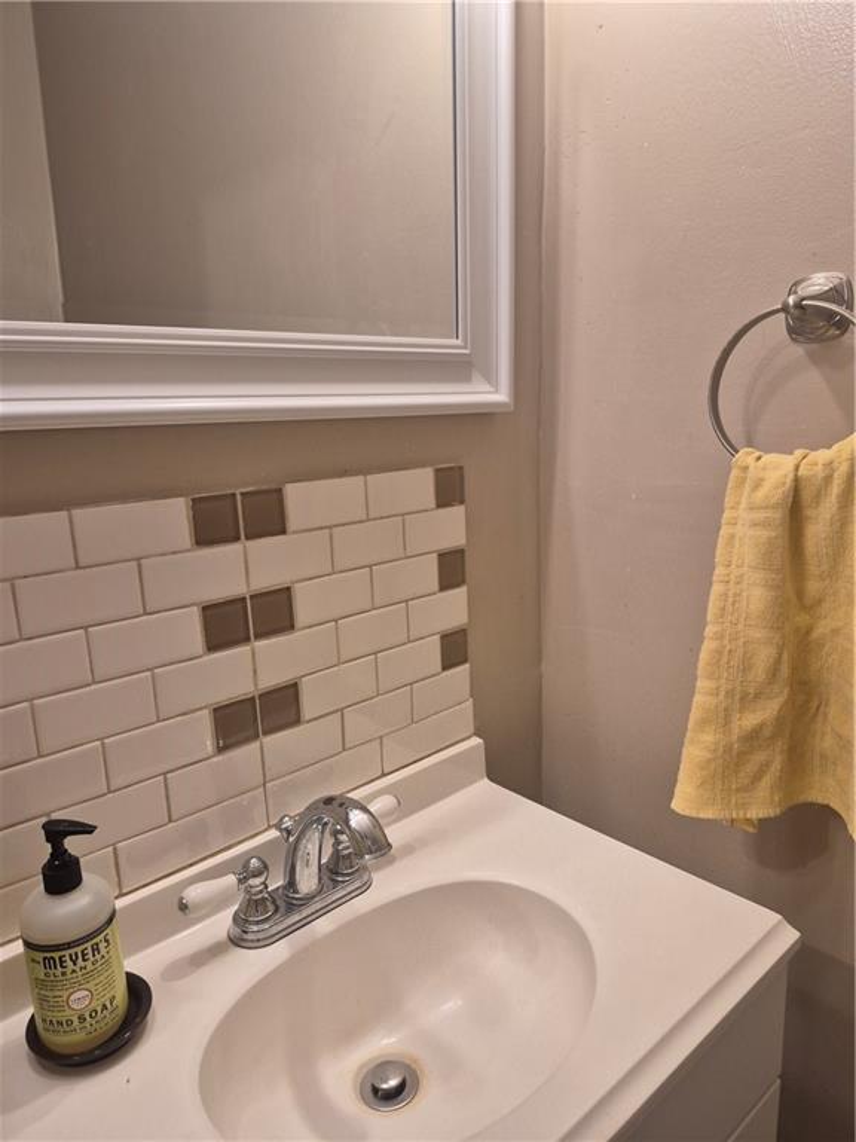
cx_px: 428
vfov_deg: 73.9
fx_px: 758
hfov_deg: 58.9
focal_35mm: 23
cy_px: 571
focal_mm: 5.4
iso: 160
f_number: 1.8
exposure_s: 1/120
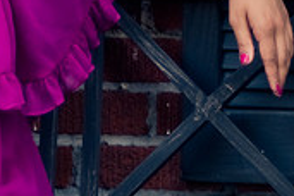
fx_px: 1388
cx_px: -48
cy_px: -64
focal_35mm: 170
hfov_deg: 11.9
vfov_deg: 8.0
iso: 250
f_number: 1.4
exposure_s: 1/500
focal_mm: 50
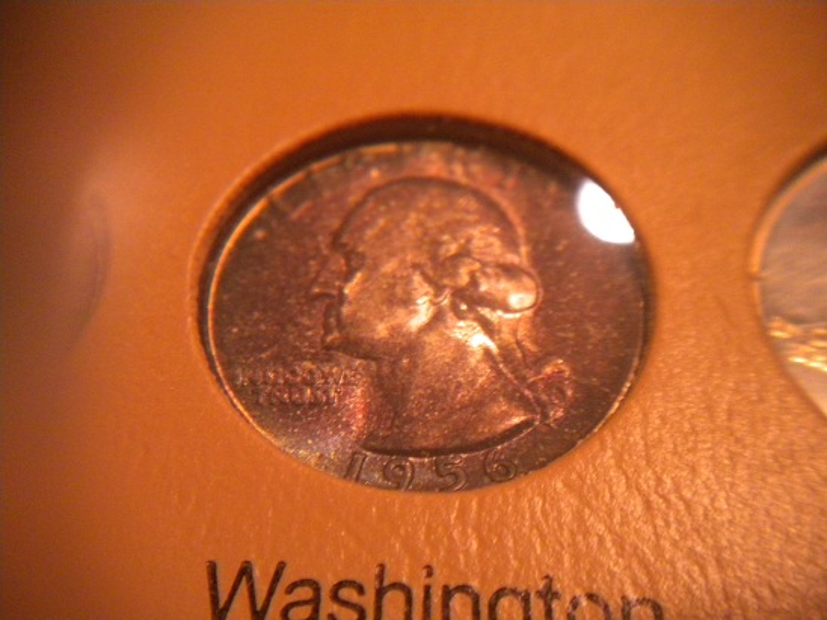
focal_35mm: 35
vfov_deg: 40.7
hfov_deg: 52.6
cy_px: 310
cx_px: 414
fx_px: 836
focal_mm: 6.3
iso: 400
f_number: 3.1
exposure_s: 1/37.8
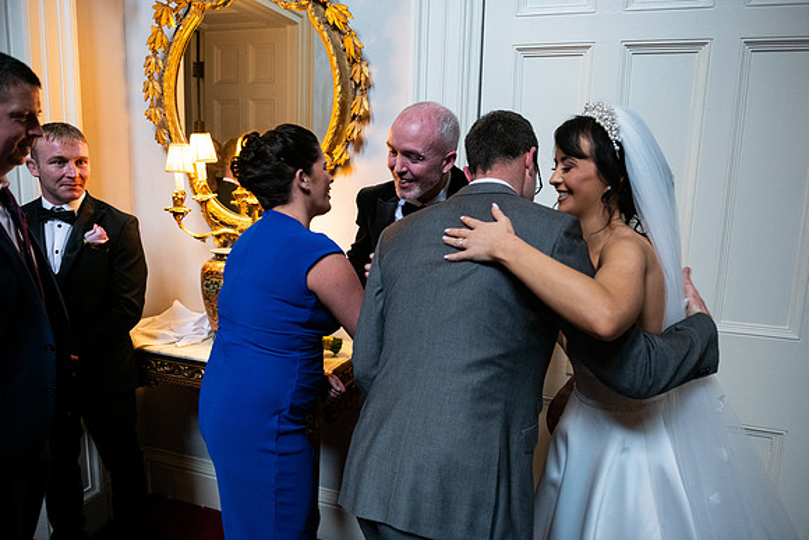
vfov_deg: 48.0
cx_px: 404
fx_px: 607
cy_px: 270
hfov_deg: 67.4
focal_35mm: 27
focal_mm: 27
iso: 1600
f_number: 3.5
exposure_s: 1/160
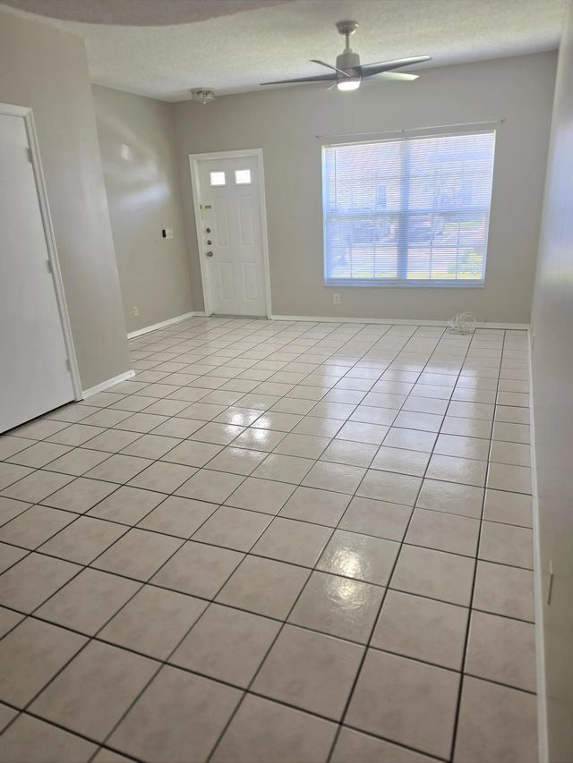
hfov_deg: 58.9
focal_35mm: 23
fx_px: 507
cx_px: 286
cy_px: 382
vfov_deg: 73.9
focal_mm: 6.5
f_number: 1.4
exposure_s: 1/182
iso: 25
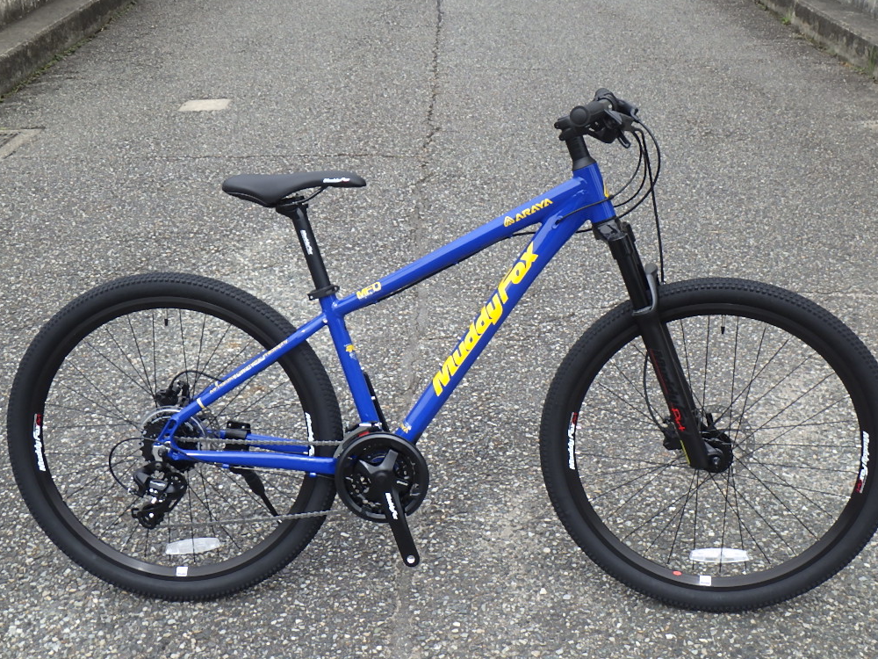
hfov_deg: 43.8
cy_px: 327
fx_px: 1091
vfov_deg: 33.6
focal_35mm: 43
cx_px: 447
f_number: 5
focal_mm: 7.5
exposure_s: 1/250
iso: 125
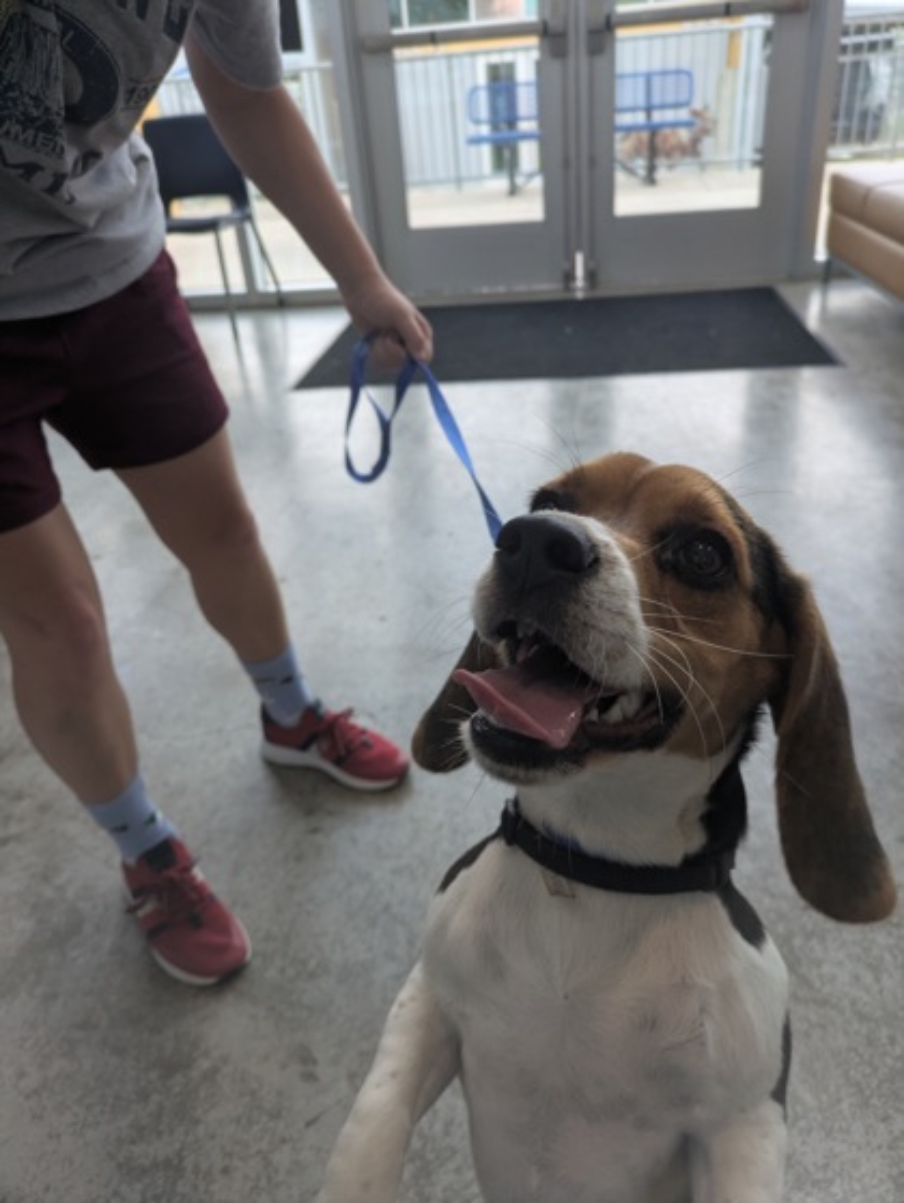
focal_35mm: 25
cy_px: 602
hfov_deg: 54.9
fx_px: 870
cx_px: 452
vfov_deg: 69.4
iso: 72
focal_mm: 5.43
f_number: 1.89
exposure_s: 1/312
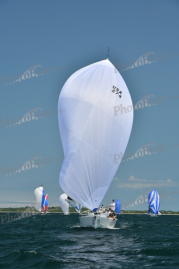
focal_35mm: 102
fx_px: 760
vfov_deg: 20.0
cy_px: 134
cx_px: 90
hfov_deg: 13.4
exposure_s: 1/640
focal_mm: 102
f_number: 8
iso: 320
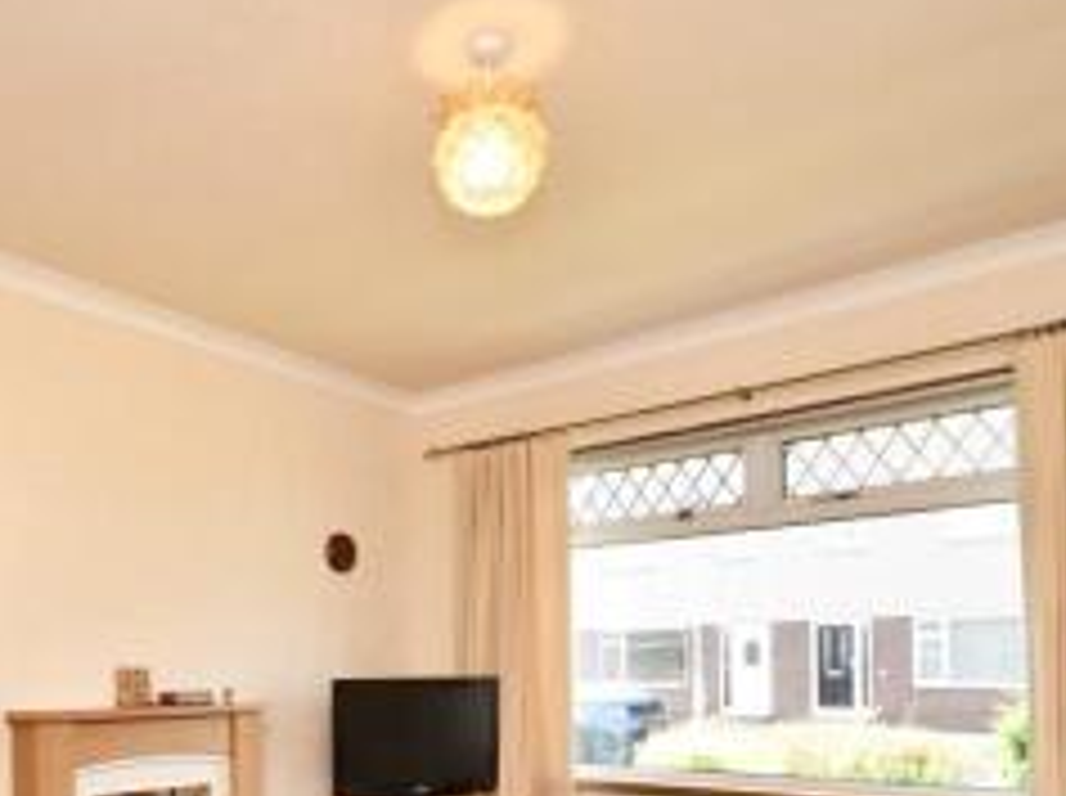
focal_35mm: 29
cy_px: 663
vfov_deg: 45.1
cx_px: 342
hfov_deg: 60.1
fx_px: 892
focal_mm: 10
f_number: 5
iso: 200
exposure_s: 1/100
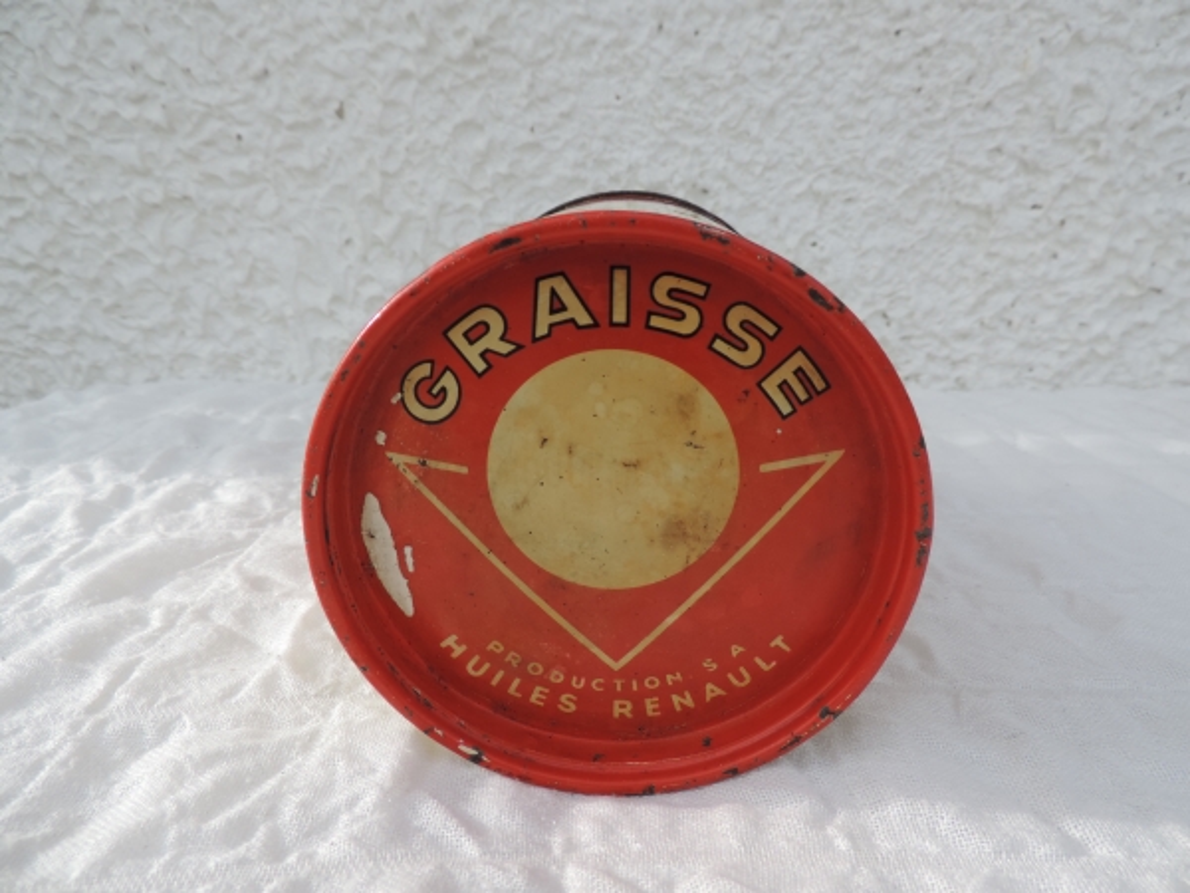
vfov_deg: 56.8
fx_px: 825
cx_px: 595
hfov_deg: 71.6
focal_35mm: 24
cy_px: 446
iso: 80
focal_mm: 4.3
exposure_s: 1/500
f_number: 3
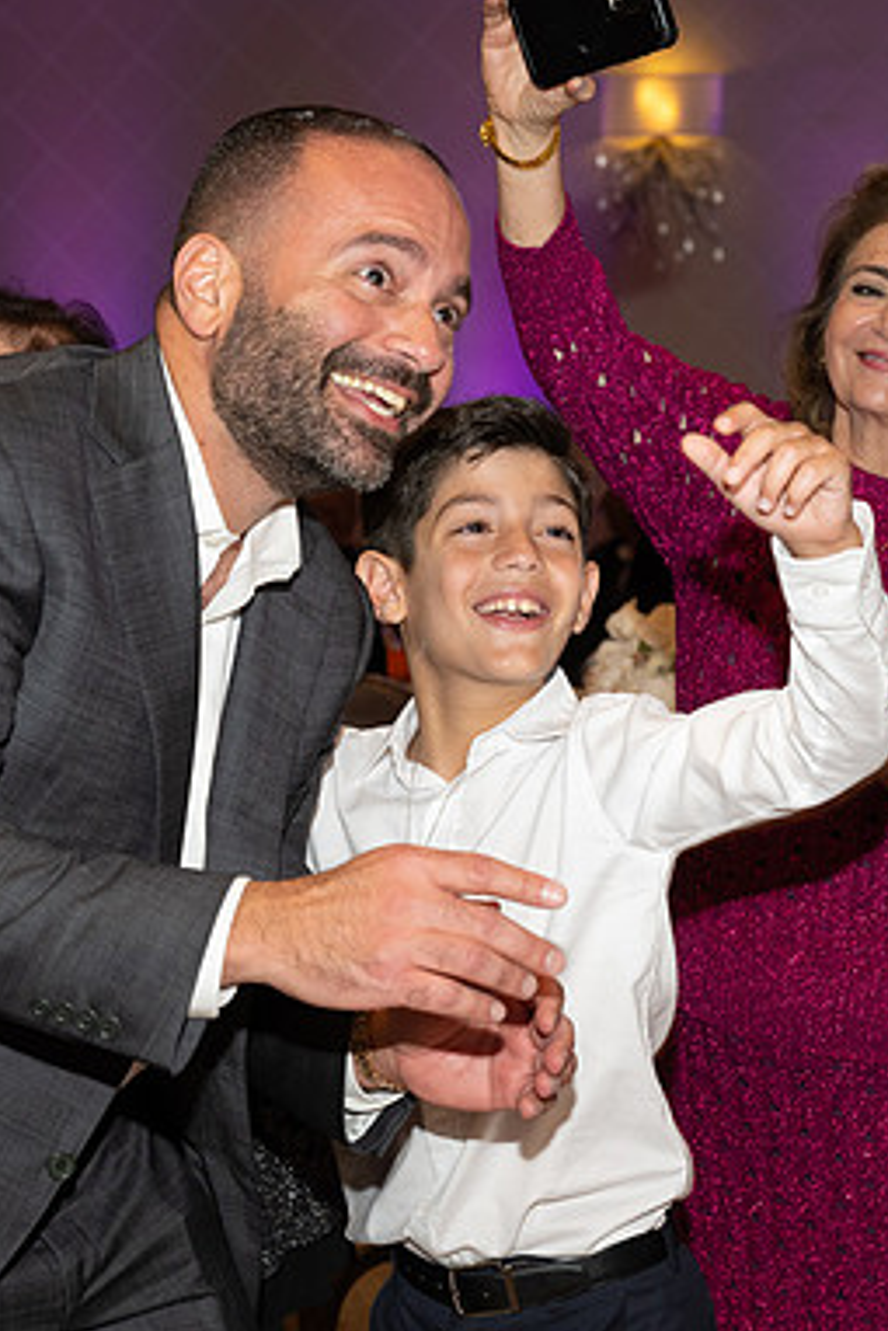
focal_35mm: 85
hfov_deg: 16.1
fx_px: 3142
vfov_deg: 23.9
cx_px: 474
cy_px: 671
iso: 800
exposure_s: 1/100
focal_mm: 56
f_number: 5.6
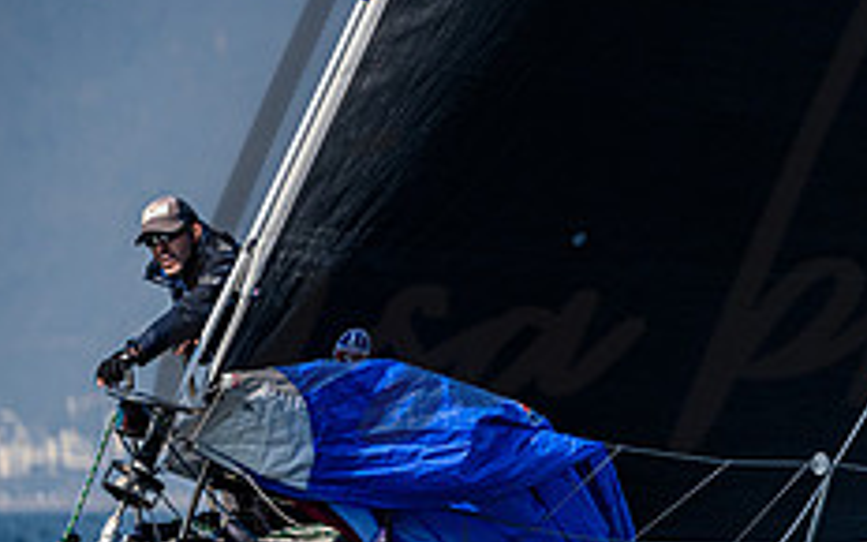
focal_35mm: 781
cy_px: 282
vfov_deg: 1.7
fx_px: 18454
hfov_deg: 2.7
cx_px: 999
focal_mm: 300
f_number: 5.3
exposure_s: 1/4000
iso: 400
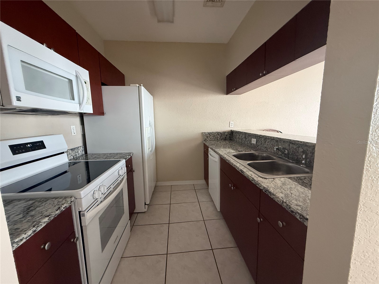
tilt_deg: -7.8
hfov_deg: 102.1
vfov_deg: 85.7
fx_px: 153
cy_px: 142
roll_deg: +1.3
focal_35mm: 14
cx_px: 190
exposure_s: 1/85
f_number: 2.2
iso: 320
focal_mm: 2.22
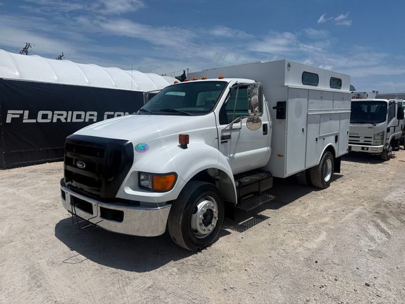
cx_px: 202
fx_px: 281
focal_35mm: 24
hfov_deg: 71.6
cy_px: 152
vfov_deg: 56.8
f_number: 1.78
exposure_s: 1/14286
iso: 80
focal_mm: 6.76
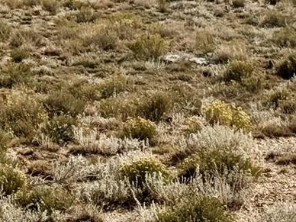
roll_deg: -0.3
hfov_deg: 9.7
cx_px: -151
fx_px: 1693
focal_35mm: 198
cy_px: -73
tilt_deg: -0.9
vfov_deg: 7.4
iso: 64
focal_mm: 6.76
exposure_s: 1/10526
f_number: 1.78
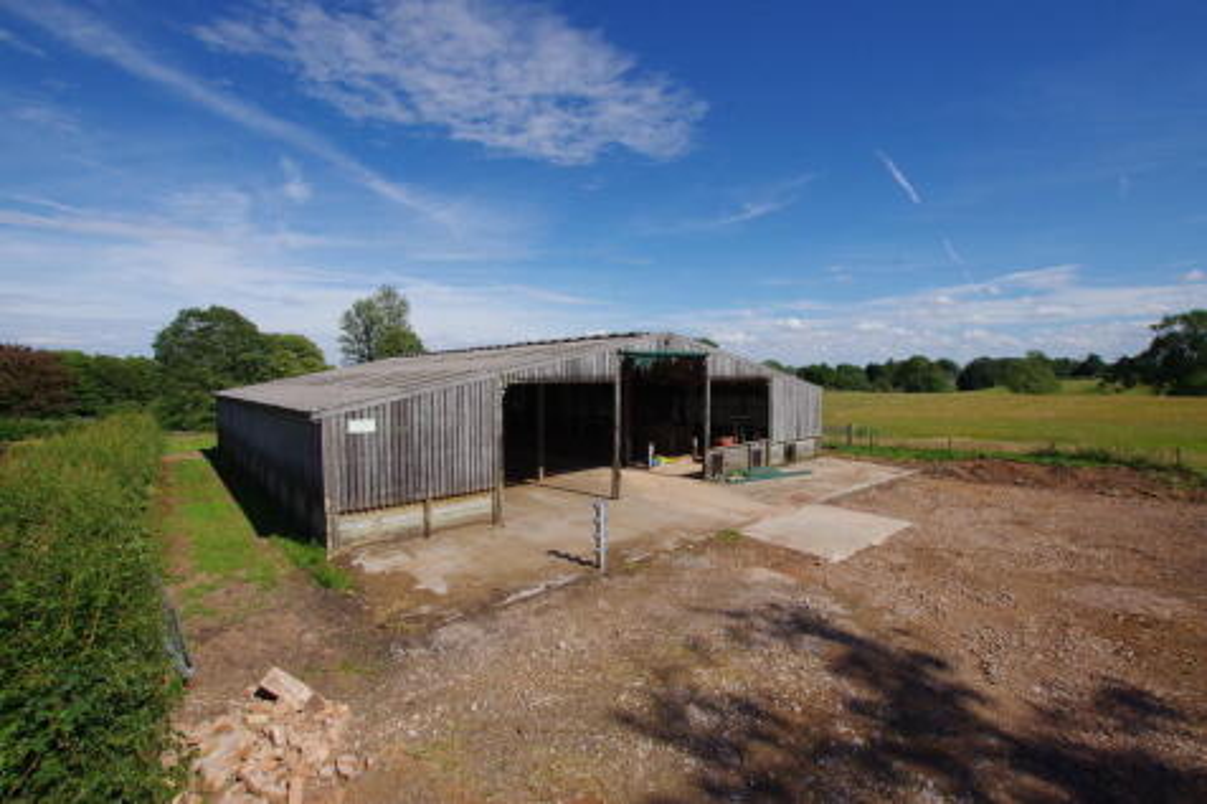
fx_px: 503
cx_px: 604
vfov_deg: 77.3
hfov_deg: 100.4
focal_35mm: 15
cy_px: 402
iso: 200
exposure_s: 1/250
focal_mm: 10
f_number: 11
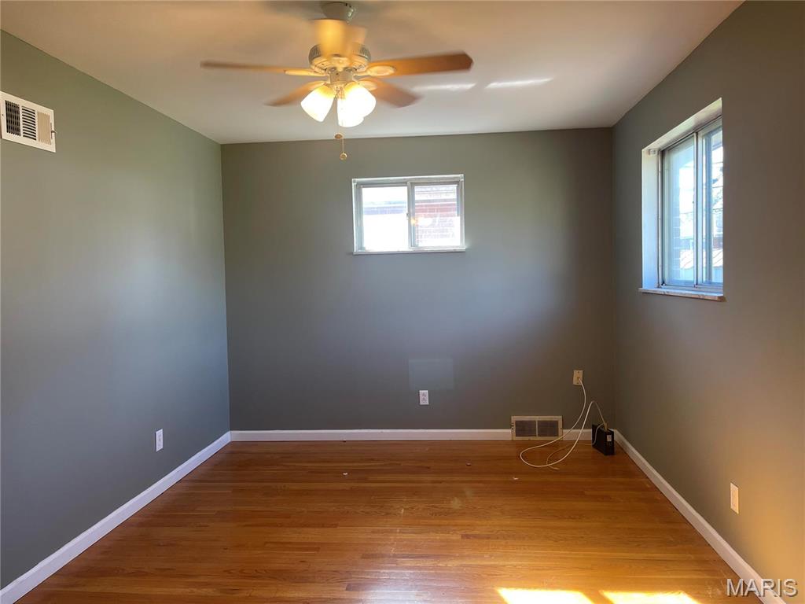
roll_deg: +1.4
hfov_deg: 67.3
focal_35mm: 26
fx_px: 605
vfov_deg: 53.1
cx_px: 402
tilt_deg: -1.9
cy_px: 302
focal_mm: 5.1
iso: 125
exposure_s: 1/120
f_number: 1.6
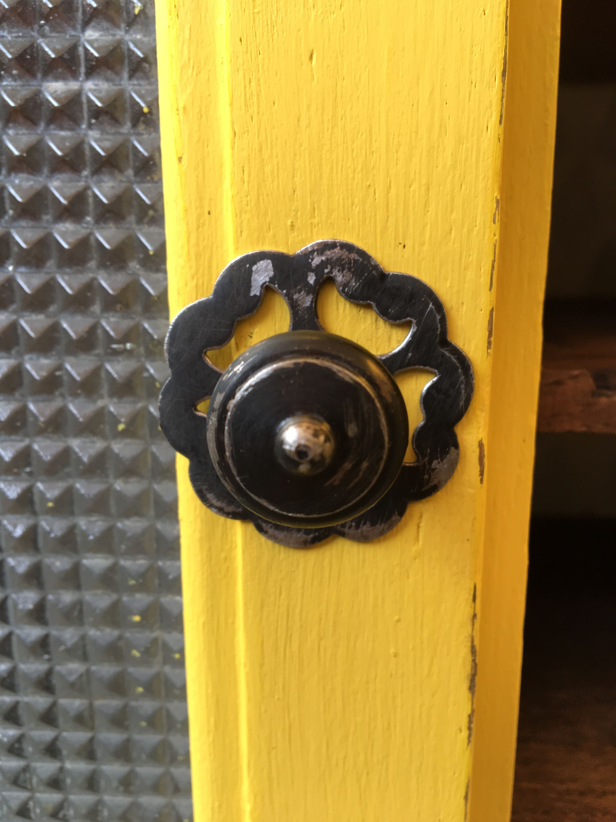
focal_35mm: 29
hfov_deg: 48.2
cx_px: 308
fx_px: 688
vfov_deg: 61.7
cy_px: 411
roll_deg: +1.5
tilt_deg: -11.1
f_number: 2.2
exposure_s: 1/100
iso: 40
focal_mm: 4.15
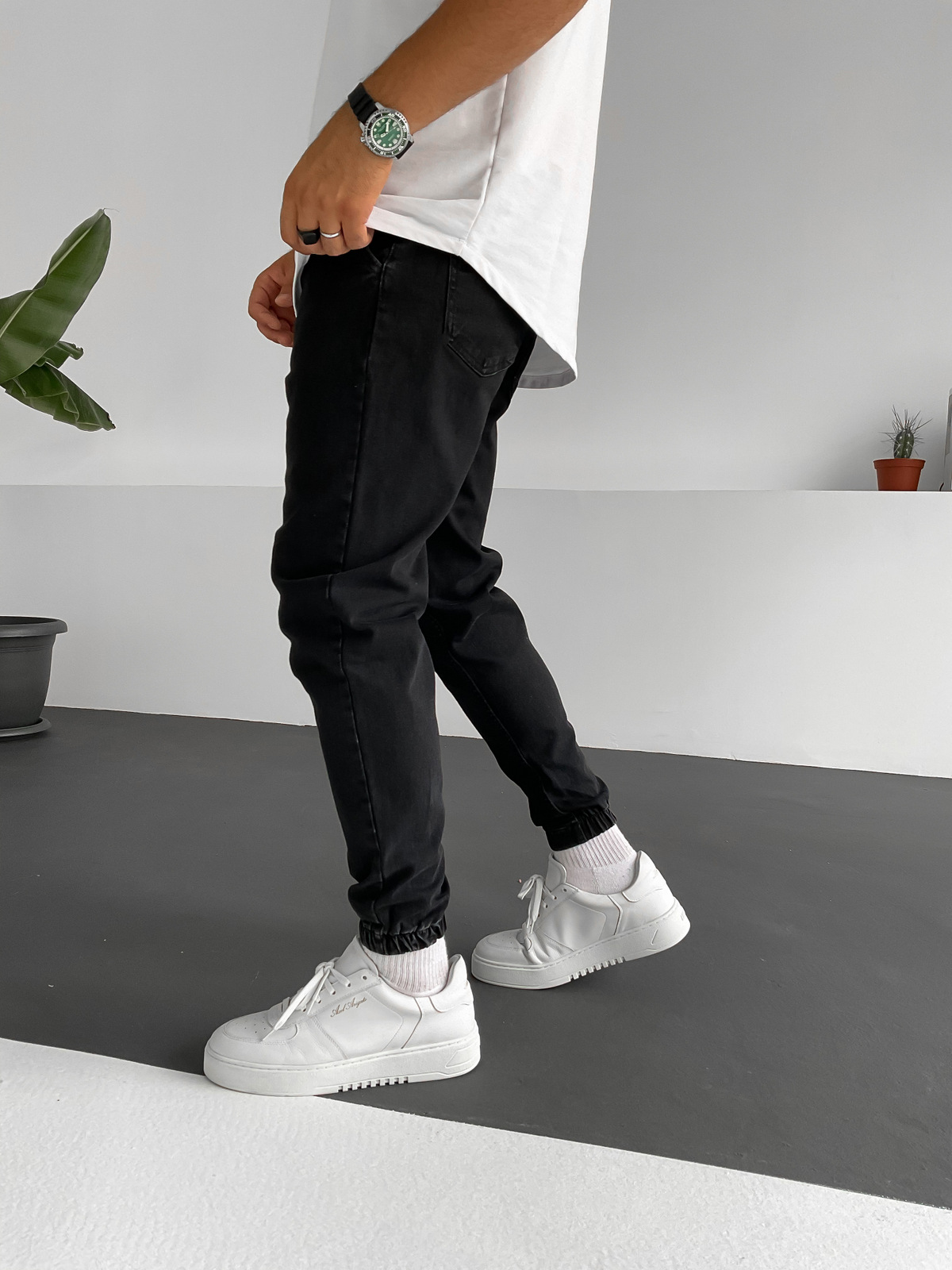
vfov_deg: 61.7
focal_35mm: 29
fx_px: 1063
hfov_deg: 48.2
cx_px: 476
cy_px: 635
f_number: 1.8
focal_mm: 3
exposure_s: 1/120
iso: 50
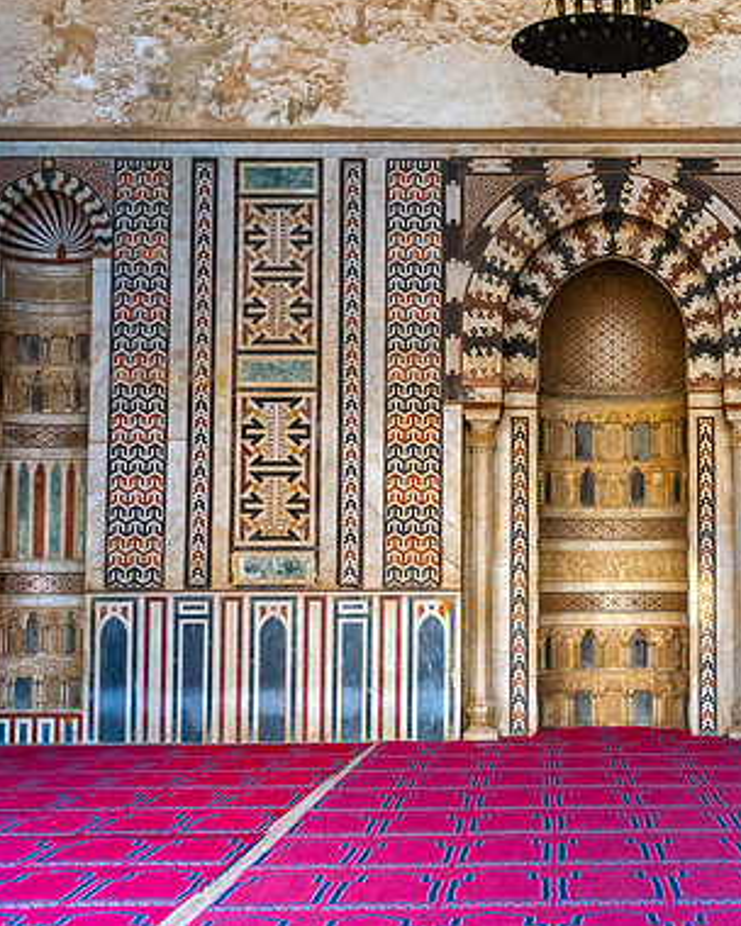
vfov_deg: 32.5
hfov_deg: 25.6
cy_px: 459
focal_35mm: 58
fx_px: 1590
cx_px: 627
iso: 3200
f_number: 8
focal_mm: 38
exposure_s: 1/125
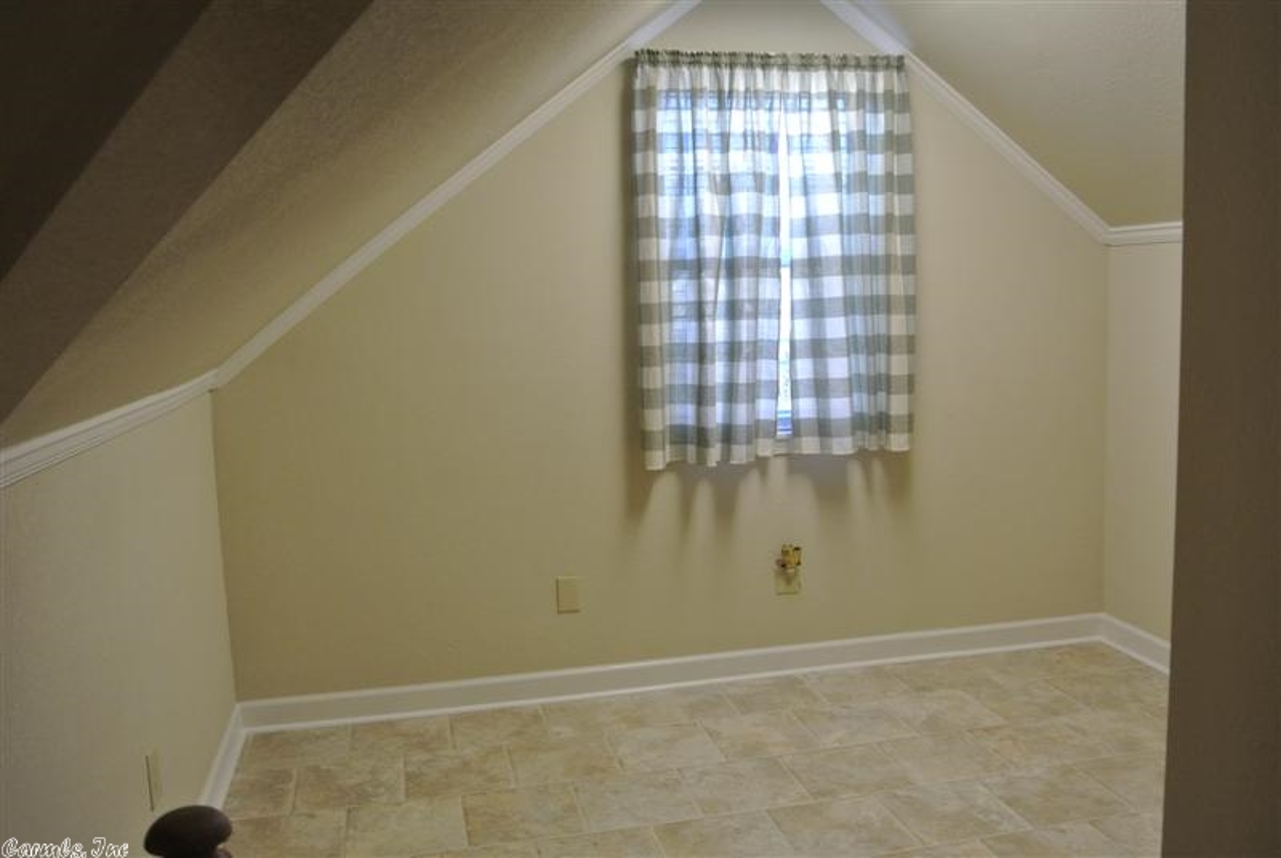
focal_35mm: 30
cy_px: 429
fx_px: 1069
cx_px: 640
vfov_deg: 43.7
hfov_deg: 61.9
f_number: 3.5
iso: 400
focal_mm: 11.4
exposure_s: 1/60
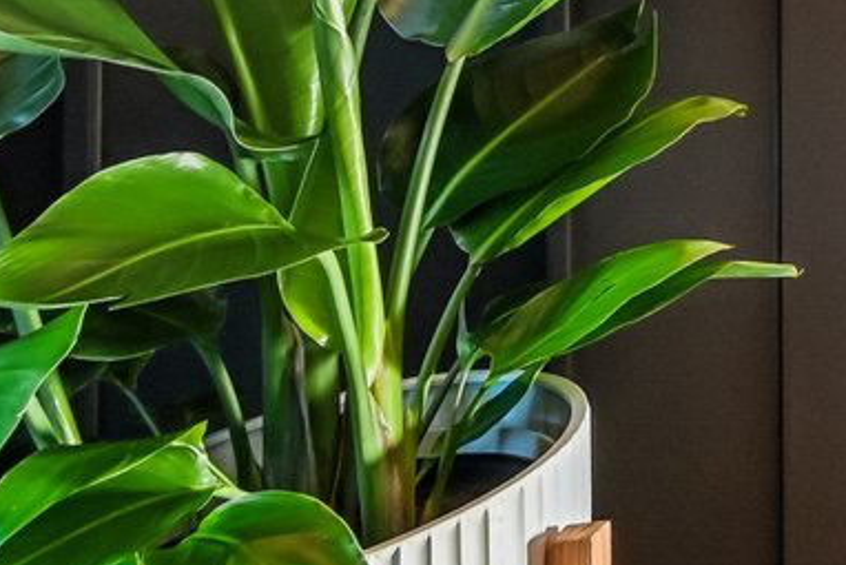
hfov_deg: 14.0
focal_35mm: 75
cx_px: 2175
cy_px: -617
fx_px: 1763
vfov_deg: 14.5
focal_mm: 14
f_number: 8
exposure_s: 1/6
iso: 200
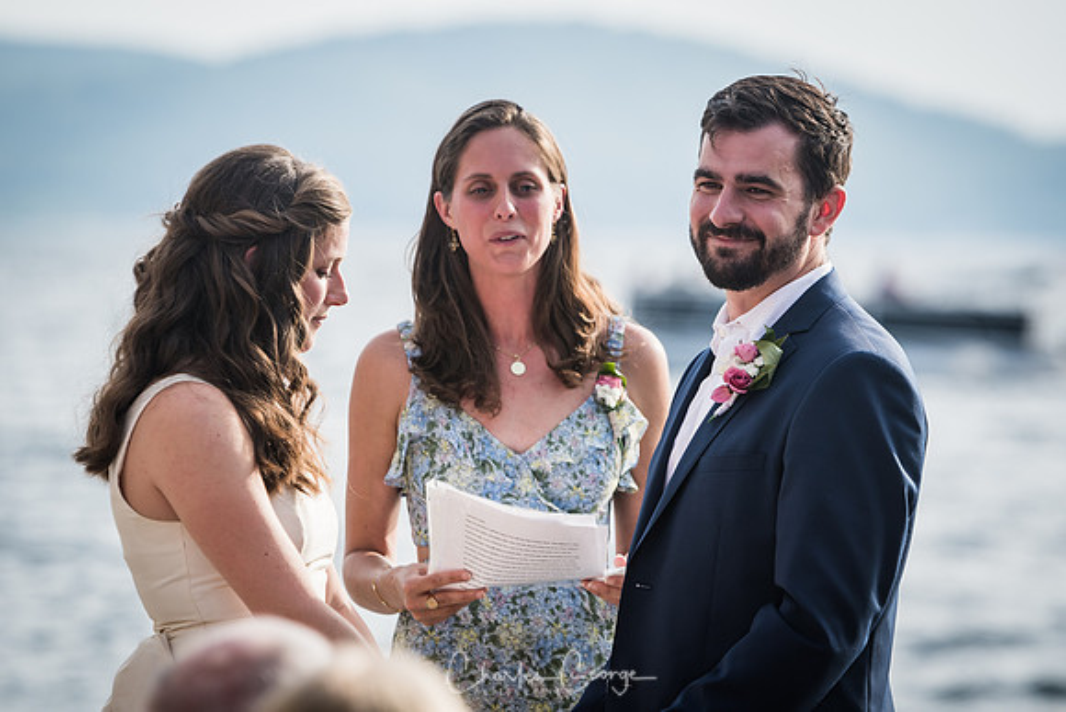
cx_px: 533
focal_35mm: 300
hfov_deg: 6.9
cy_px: 356
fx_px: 8885
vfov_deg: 4.6
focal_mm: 200
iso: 200
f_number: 4
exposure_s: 1/800
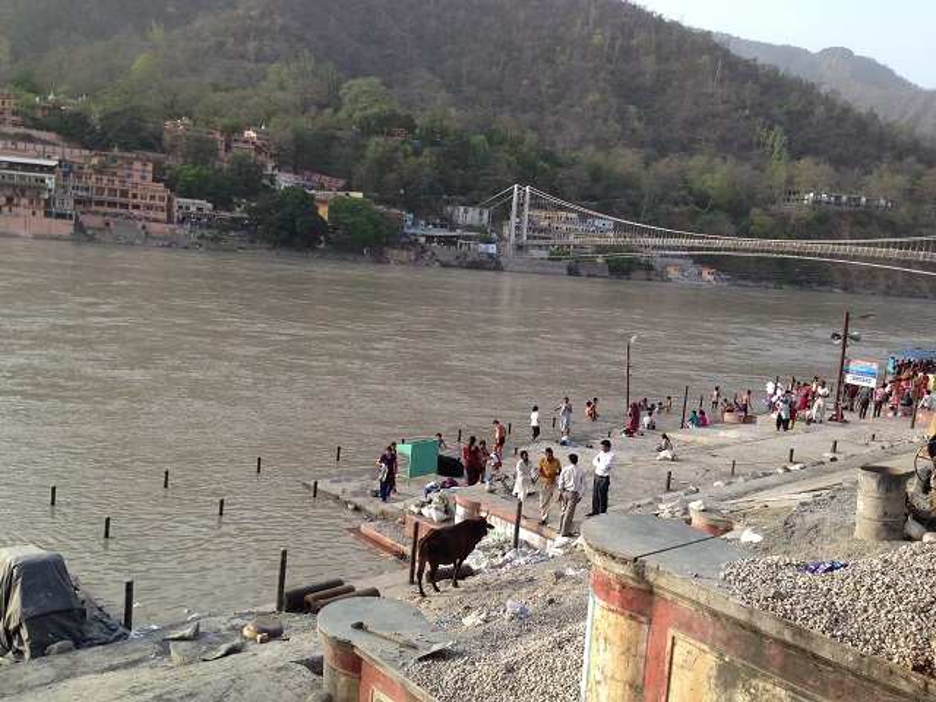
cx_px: 468
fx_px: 892
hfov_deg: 55.4
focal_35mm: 33
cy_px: 351
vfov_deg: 42.9
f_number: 2.4
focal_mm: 4.13
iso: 50
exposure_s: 1/324
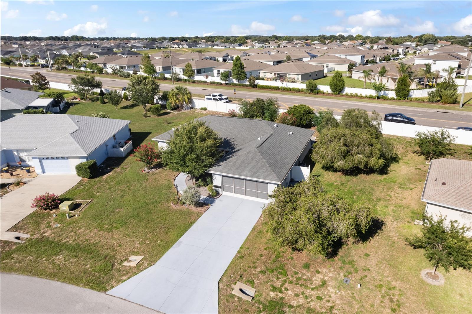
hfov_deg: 78.6
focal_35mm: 22
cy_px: 157
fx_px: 288
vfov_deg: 57.2
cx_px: 236
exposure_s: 1/3000
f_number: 2.8
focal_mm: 8.38
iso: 130
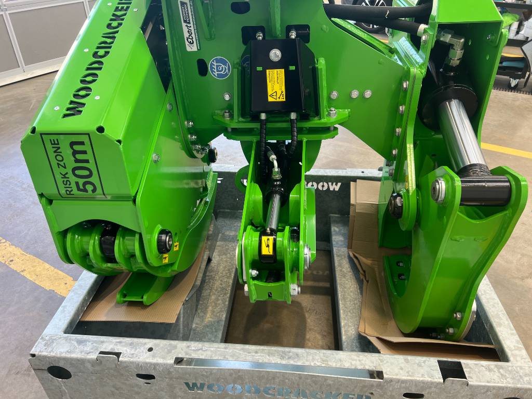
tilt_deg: -33.7
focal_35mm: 26
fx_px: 400
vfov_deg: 53.1
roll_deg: +0.5
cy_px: 200
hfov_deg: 67.3
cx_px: 266
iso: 40
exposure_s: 1/121
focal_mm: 5.7
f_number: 1.5
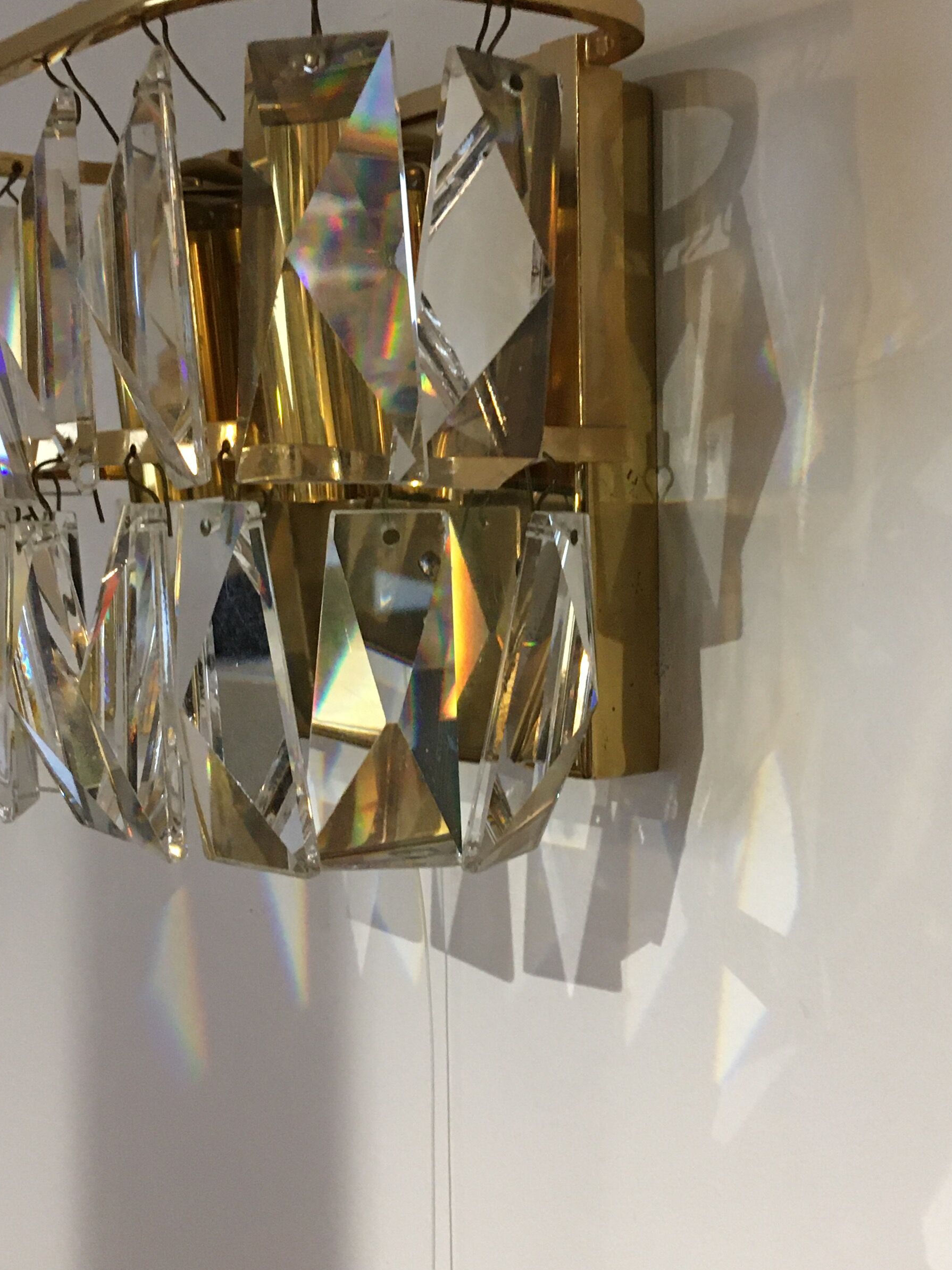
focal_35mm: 49
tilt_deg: +1.8
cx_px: 485
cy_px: 510
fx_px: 1796
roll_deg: +1.0
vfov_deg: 38.8
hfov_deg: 29.7
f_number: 2.2
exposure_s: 1/20
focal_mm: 4.15
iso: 200
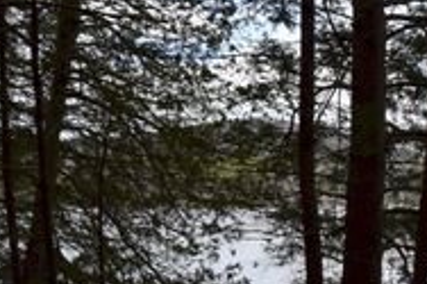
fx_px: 853
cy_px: 244
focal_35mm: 72
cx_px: 461
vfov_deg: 18.6
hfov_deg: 26.1
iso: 250
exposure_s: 1/250
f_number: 8
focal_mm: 18
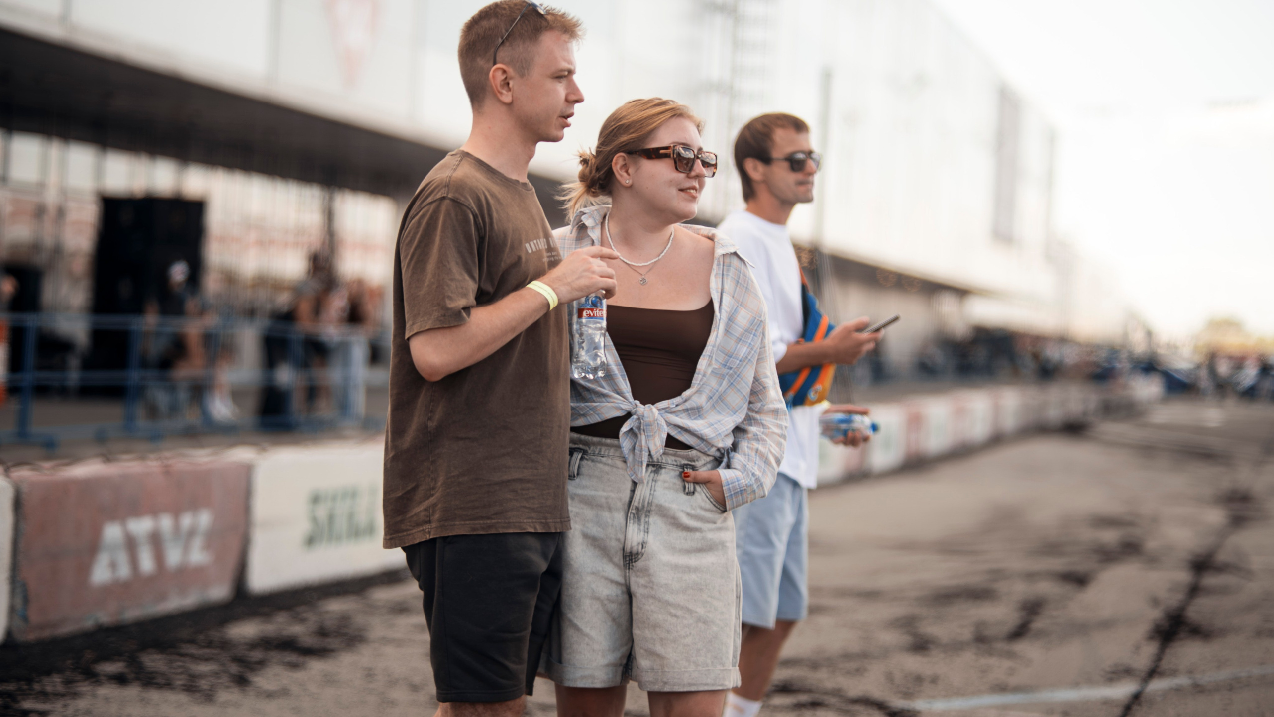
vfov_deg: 13.6
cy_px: 358
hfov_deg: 23.9
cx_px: 637
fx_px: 3008
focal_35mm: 89
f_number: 1.8
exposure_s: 1/50
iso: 100
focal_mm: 85
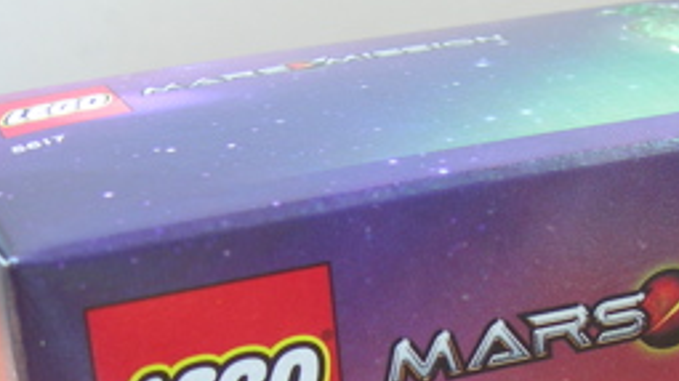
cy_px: 575
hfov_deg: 20.4
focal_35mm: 104
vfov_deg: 11.2
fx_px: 1871
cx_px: 533
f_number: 2.8
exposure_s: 1/5.5
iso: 50
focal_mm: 7.8
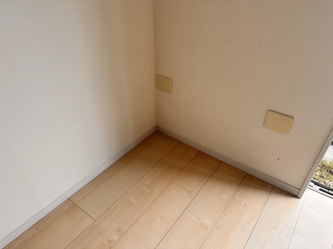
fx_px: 231
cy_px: 124
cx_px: 166
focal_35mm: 24
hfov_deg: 71.6
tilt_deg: -35.9
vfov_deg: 56.8
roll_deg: +0.7
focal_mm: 6.86
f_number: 1.78
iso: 80
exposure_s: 1/816
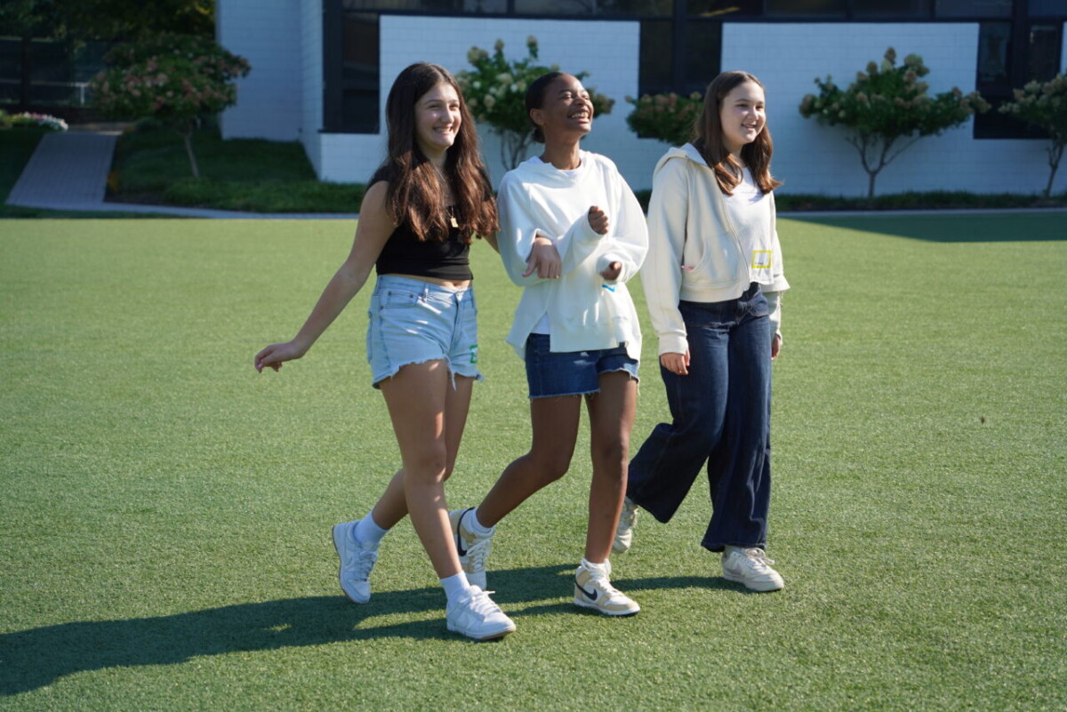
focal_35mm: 78
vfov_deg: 17.5
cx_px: 534
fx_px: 2313
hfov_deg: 26.0
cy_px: 356
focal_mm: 78
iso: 100
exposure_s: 1/400
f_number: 4.5
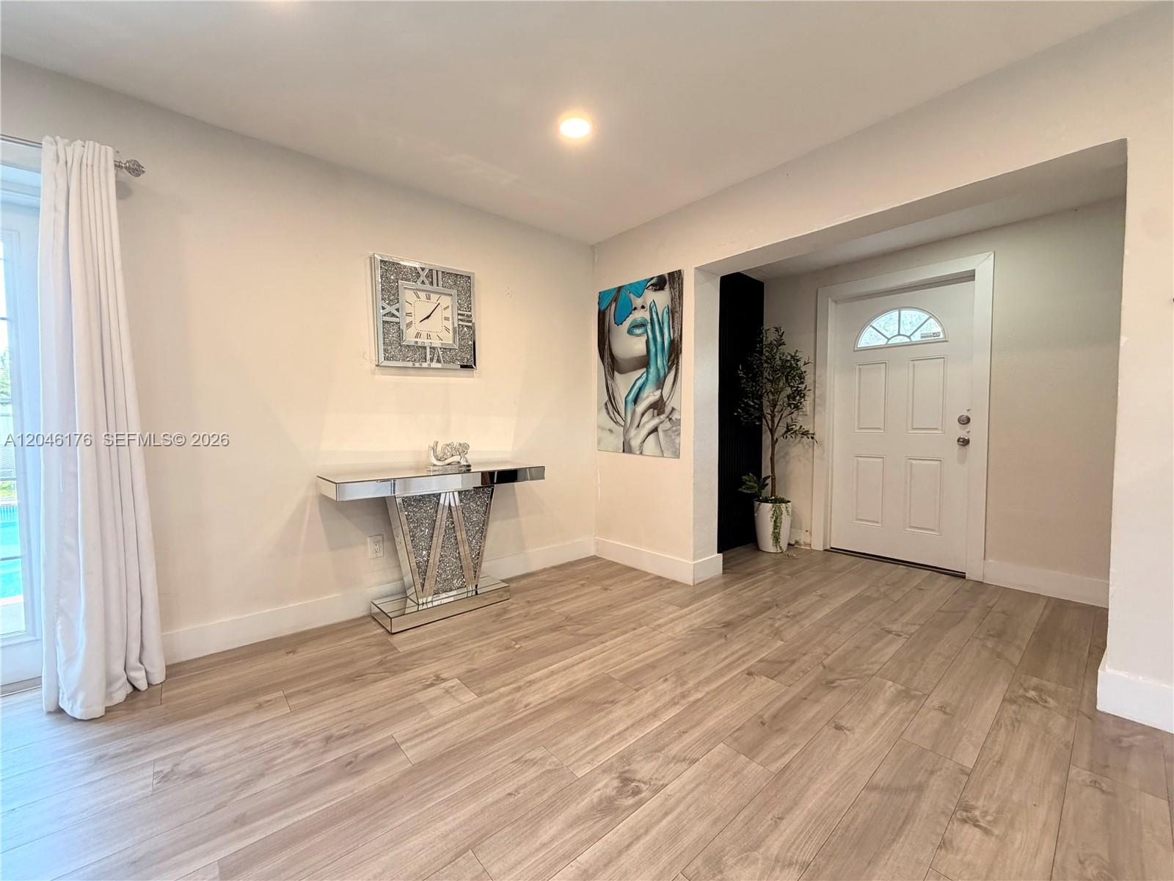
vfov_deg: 85.7
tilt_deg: -2.5
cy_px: 440
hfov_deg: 102.1
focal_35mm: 14
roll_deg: -0.1
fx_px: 475
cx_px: 587
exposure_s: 1/120
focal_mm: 2.22
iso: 200
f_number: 2.2
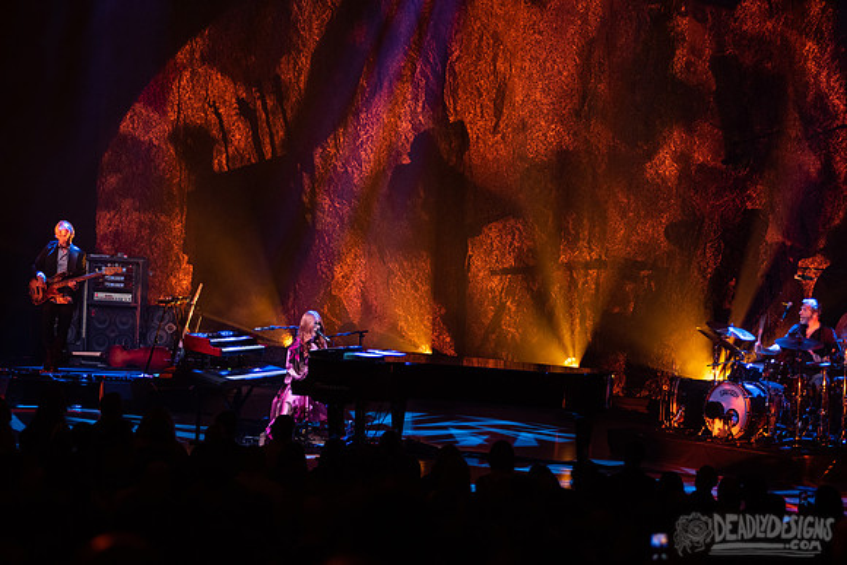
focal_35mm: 127
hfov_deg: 16.2
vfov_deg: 10.8
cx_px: 412
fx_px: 2979
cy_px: 259
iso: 2000
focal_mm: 116
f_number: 3.2
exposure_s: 1/200
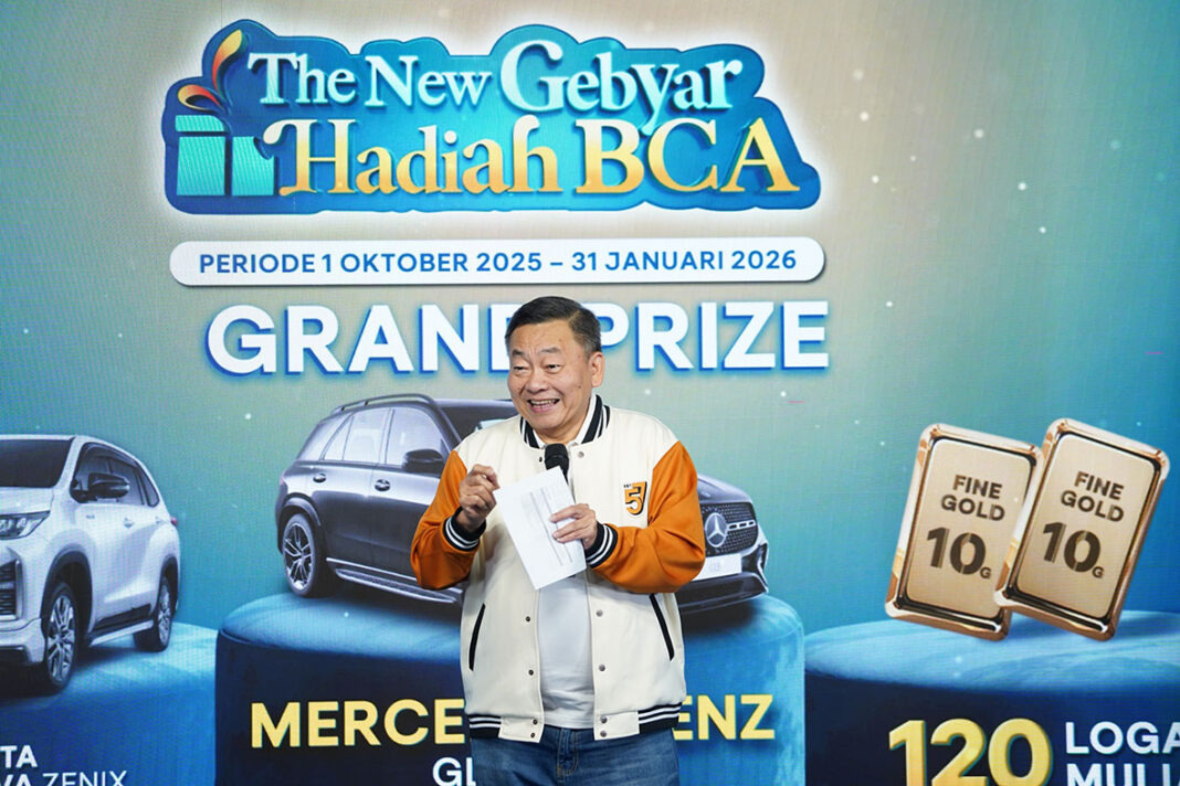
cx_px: 590
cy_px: 393
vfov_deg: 9.5
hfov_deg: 14.3
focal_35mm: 144
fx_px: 4720
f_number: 4
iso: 800
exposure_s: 1/160
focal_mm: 144
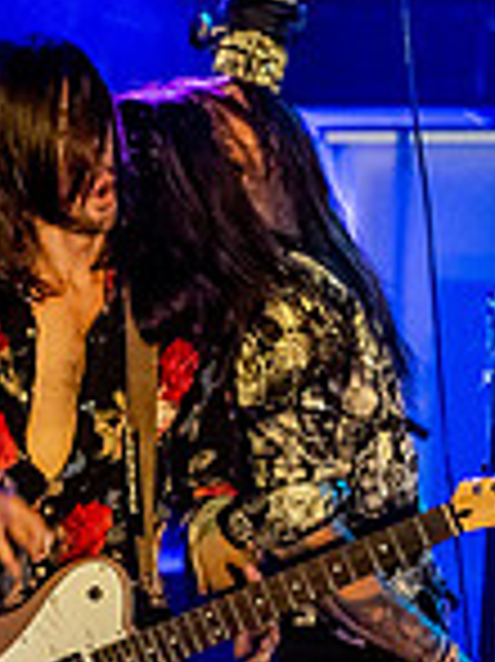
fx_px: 9165
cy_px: 442
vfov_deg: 4.1
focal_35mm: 480
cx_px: 99
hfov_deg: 3.1
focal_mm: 106
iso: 4000
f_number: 2.8
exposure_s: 1/200
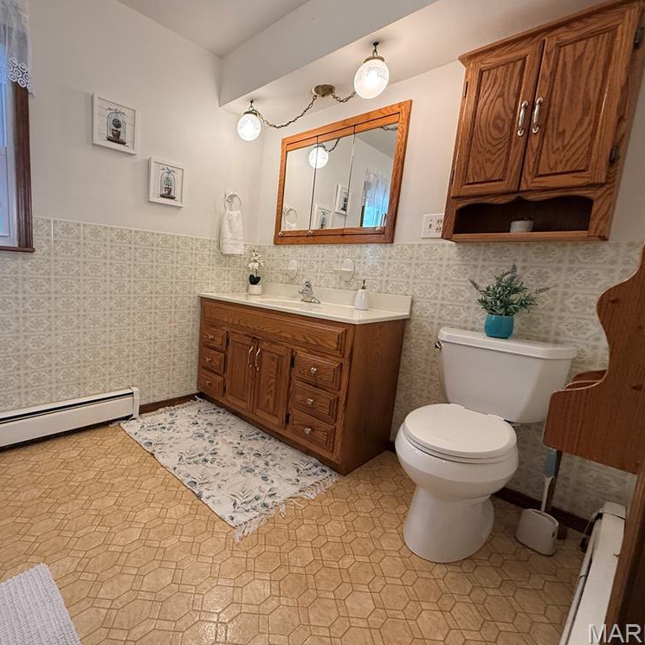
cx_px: 231
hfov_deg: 81.9
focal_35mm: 17
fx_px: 358
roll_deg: -3.4
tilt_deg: -7.5
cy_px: 319
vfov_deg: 84.0
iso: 320
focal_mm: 2.22
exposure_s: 1/120
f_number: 2.2
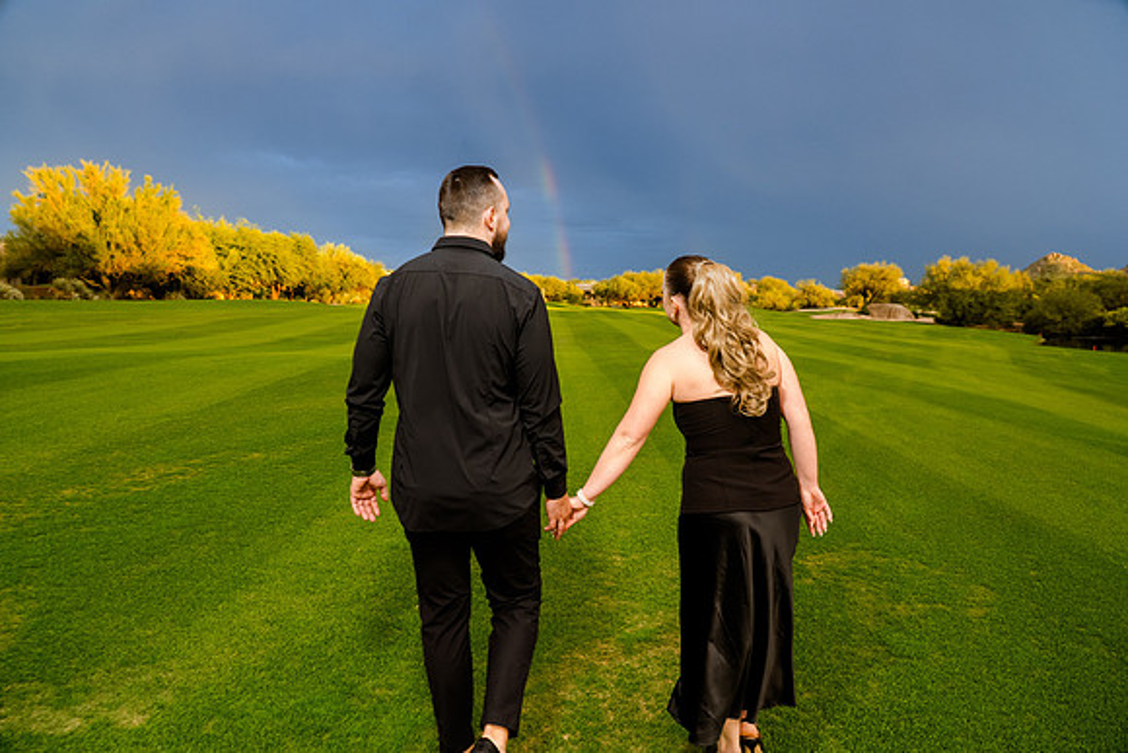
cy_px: 376
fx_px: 752
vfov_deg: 53.2
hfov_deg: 73.7
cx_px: 564
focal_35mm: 24
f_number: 5.6
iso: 400
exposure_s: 1/250
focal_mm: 24
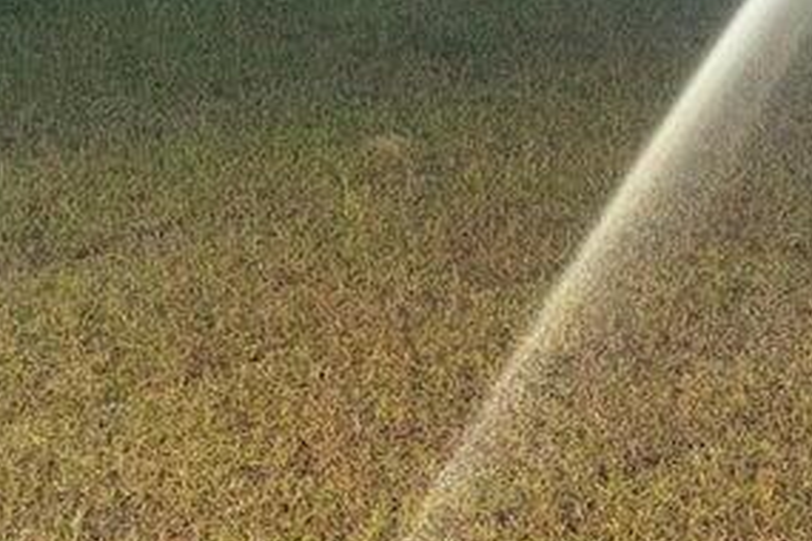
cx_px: 470
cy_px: 125
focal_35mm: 56
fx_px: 1263
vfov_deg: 23.9
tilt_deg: -18.4
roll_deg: +0.7
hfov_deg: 35.6
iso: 80
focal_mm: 6.76
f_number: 1.78
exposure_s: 1/1767
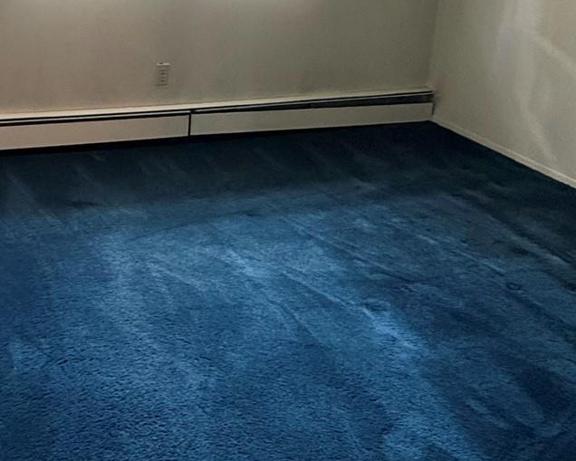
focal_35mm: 44
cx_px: 130
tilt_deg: -11.3
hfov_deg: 40.6
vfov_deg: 32.2
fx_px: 750
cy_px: 34
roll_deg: -2.4
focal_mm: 2.22
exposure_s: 1/60
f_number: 2.2
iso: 250
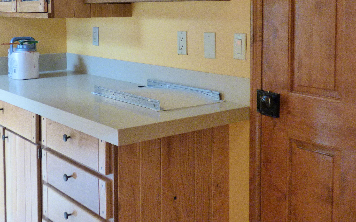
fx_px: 495
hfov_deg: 39.3
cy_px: 41
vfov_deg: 24.9
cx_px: 134
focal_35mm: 51
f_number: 3.4
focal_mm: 6.18
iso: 1250
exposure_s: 1/25
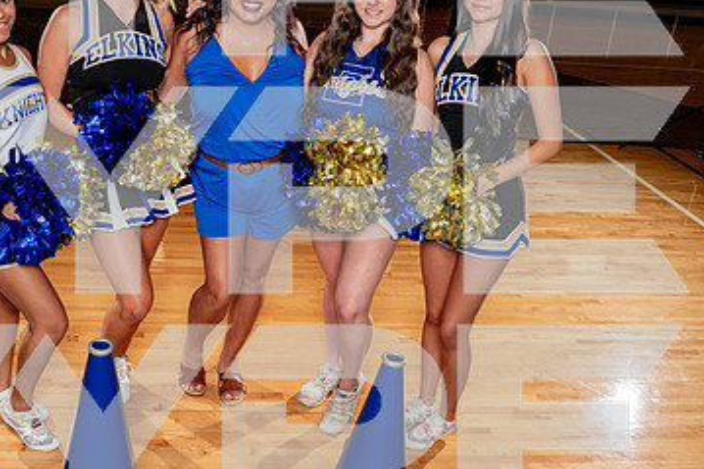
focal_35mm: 42
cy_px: 191
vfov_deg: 31.8
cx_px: 190
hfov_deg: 45.1
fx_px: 821
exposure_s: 1/250
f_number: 5.6
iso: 200
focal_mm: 26
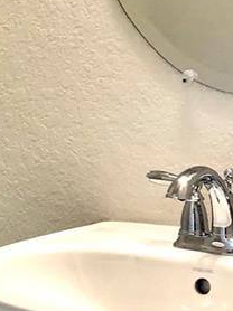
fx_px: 1088
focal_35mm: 121
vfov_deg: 16.3
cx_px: -131
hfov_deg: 11.6
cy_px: 154
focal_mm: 4
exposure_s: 1/40
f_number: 1.8
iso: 25
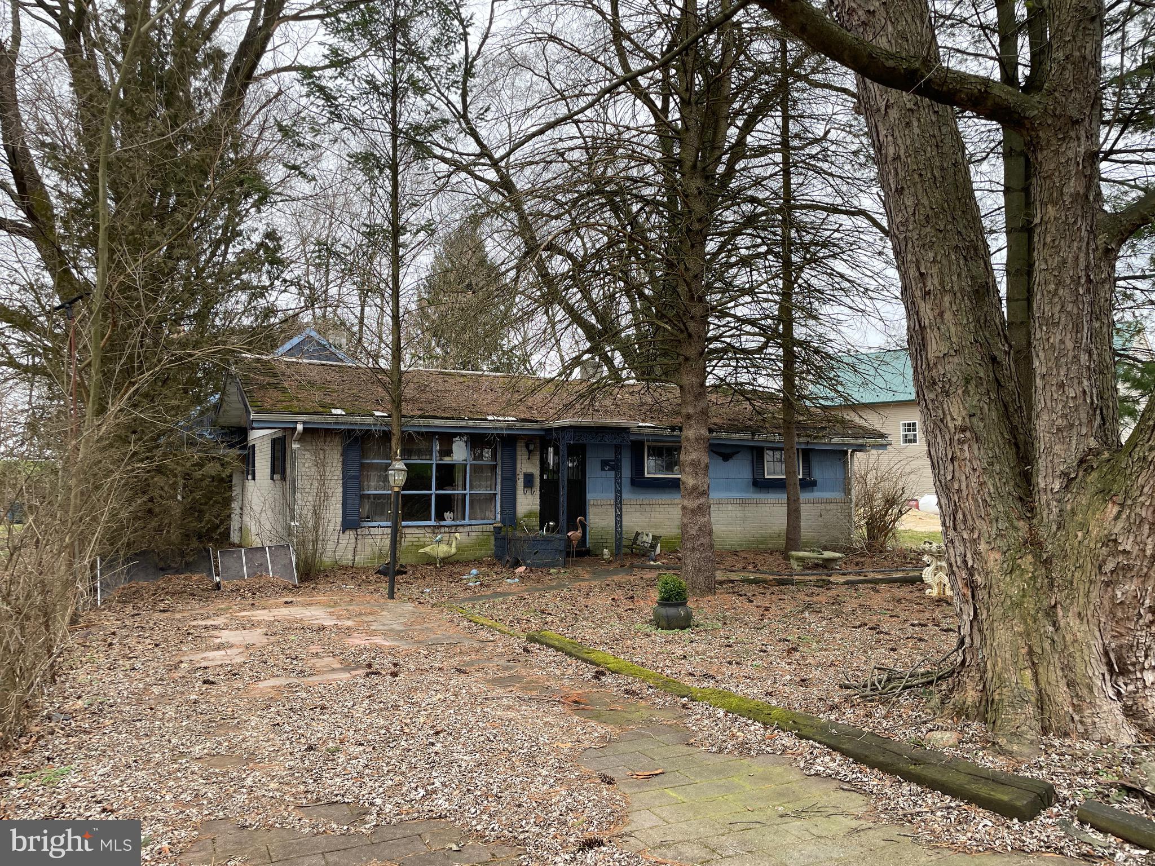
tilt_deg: +4.3
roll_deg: -0.9
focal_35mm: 26
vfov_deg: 53.1
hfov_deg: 67.3
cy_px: 433
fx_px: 868
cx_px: 578
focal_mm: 4.2
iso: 32
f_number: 1.6
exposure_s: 1/361
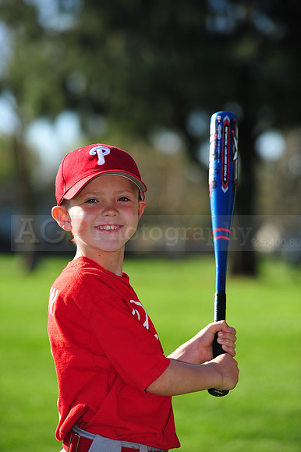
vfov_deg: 13.3
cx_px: 150
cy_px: 226
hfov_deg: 8.8
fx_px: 1946
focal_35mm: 155
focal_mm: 155
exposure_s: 1/1000
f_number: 4.5
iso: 200
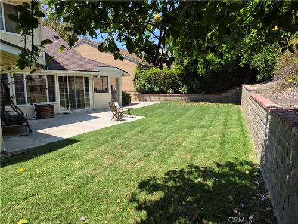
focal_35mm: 23
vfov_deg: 58.9
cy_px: 112
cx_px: 149
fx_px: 198
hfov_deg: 73.9
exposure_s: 1/3792
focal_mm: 5.4
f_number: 1.8
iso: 80
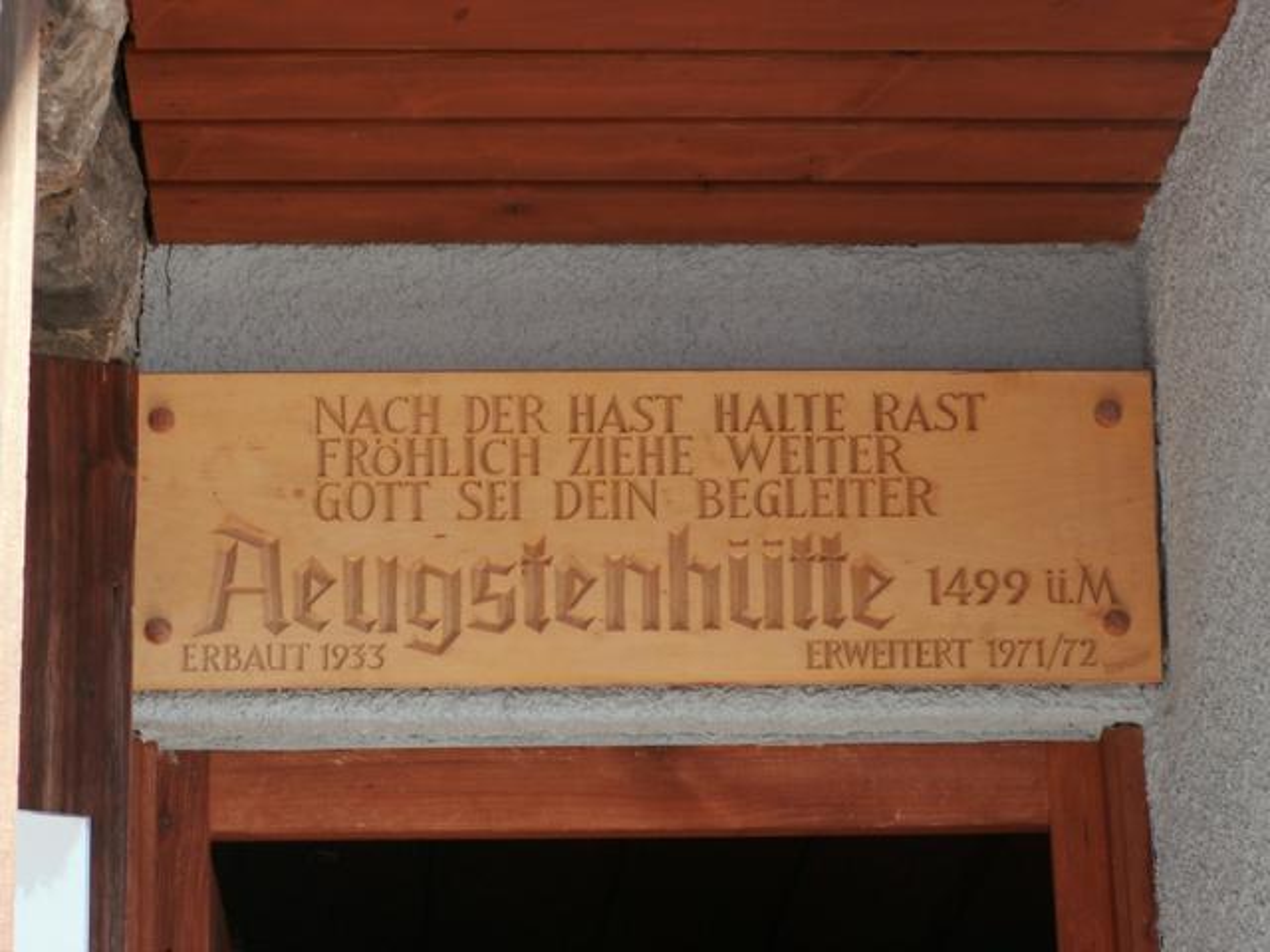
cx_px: 635
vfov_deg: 12.0
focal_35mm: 124
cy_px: 476
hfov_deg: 15.9
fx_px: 4549
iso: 50
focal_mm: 20.31
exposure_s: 1/60
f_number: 4
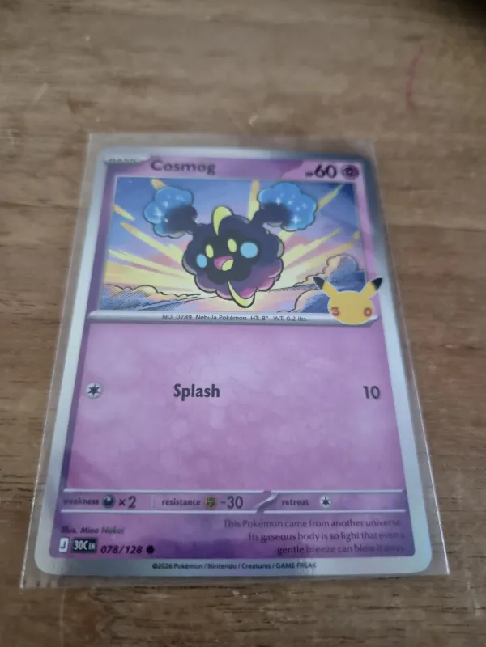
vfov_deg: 73.9
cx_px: 243
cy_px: 324
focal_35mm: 23
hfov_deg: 58.9
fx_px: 431
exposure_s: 1/100
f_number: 1.8
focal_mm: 5.4
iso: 1250
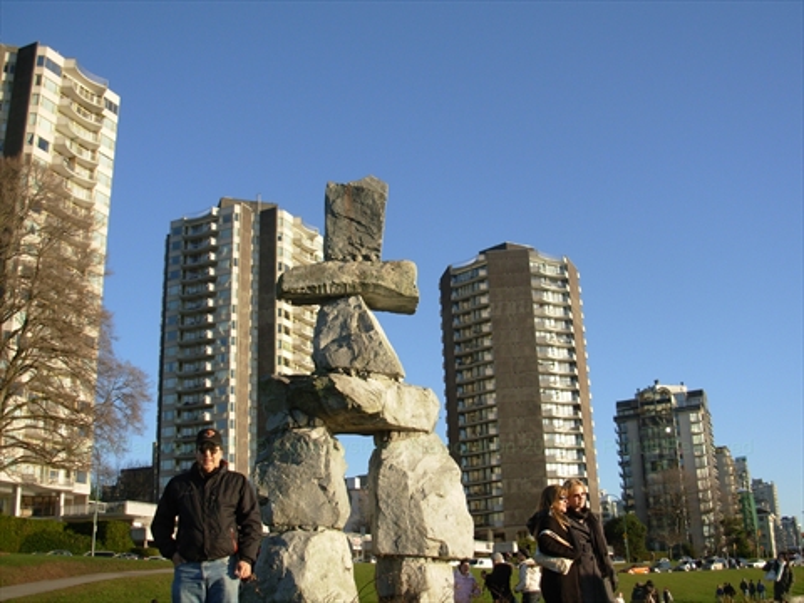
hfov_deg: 49.0
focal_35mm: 38
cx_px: 402
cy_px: 302
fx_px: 883
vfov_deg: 37.7
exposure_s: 1/745
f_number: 2.9
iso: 50
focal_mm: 6.3
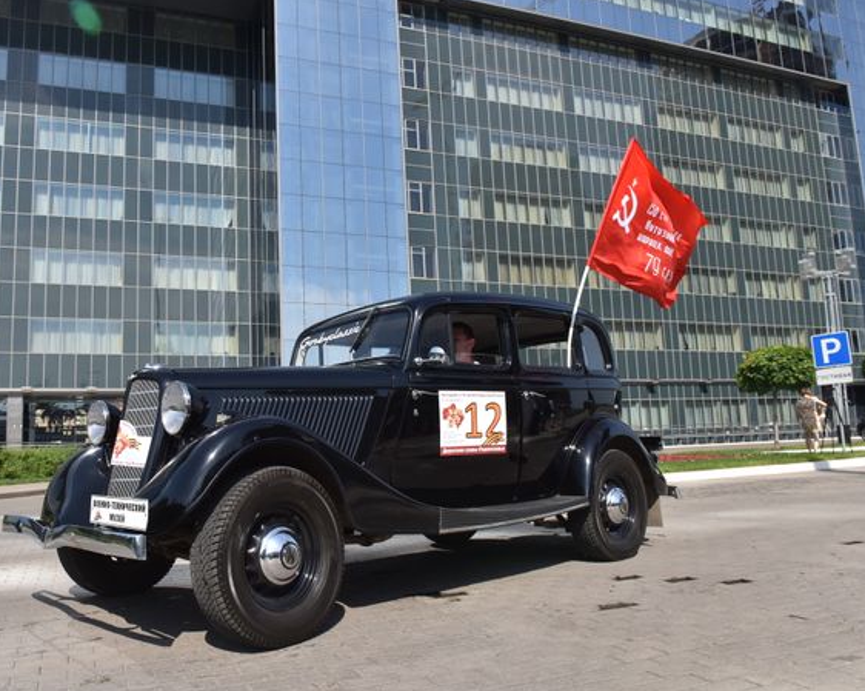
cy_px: 352
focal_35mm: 28
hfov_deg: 61.5
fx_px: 716
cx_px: 334
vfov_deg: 51.5
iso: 500
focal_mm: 24
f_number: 8
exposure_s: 1/2000
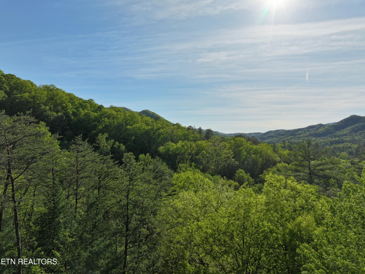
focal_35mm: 24
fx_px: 253
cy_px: 137
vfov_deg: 56.8
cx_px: 182
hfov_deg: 71.6
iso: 100
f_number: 8
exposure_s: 1/320
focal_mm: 12.29
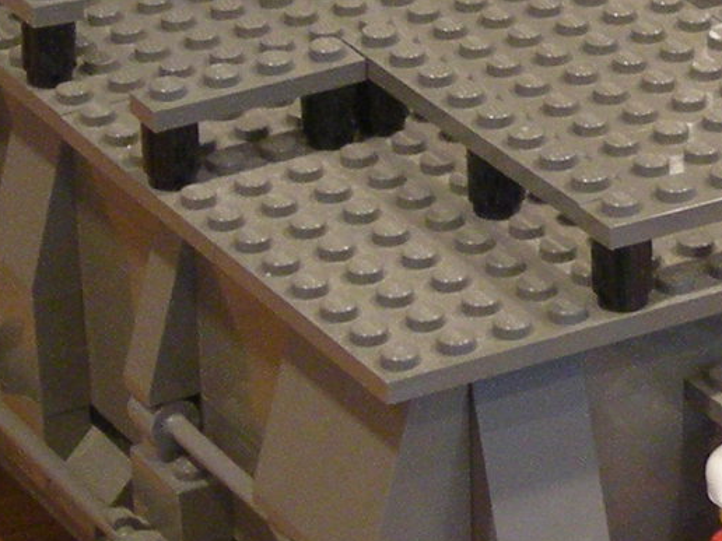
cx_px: 900
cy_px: -41
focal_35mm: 221
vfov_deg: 6.7
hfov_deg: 8.8
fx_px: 4609
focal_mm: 7.1
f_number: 3.1
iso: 173
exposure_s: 1/8
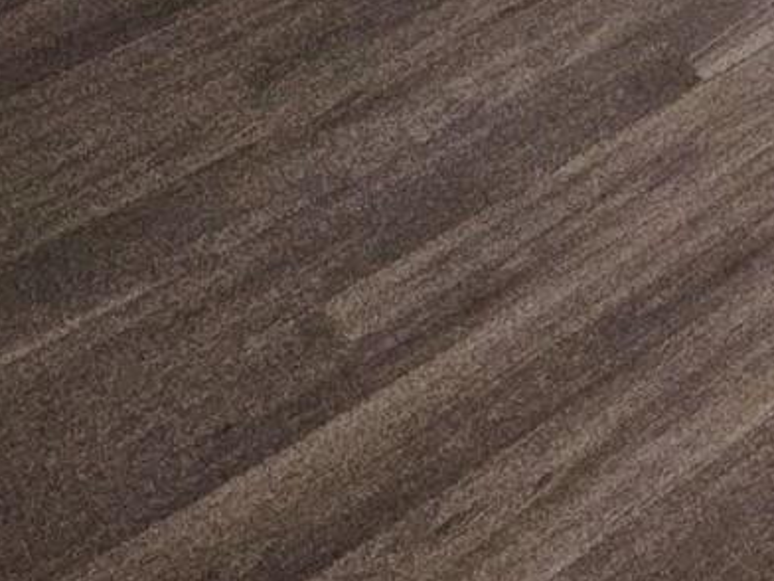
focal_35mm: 68
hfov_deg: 18.0
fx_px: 1520
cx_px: 1595
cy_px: -899
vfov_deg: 13.6
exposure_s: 1/60
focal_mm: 2.2
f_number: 2.2
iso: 125
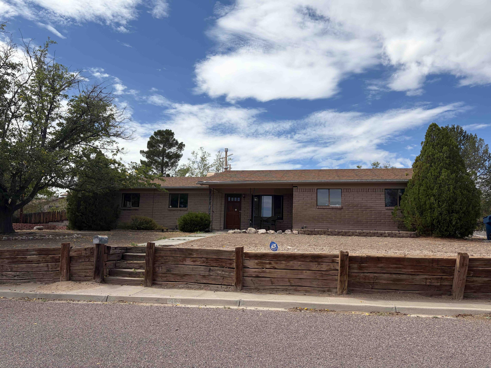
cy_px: 184
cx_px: 246
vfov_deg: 53.1
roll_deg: -1.3
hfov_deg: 67.3
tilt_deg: +8.7
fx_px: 369
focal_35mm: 26
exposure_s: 1/4950
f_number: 1.6
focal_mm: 5.96
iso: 50
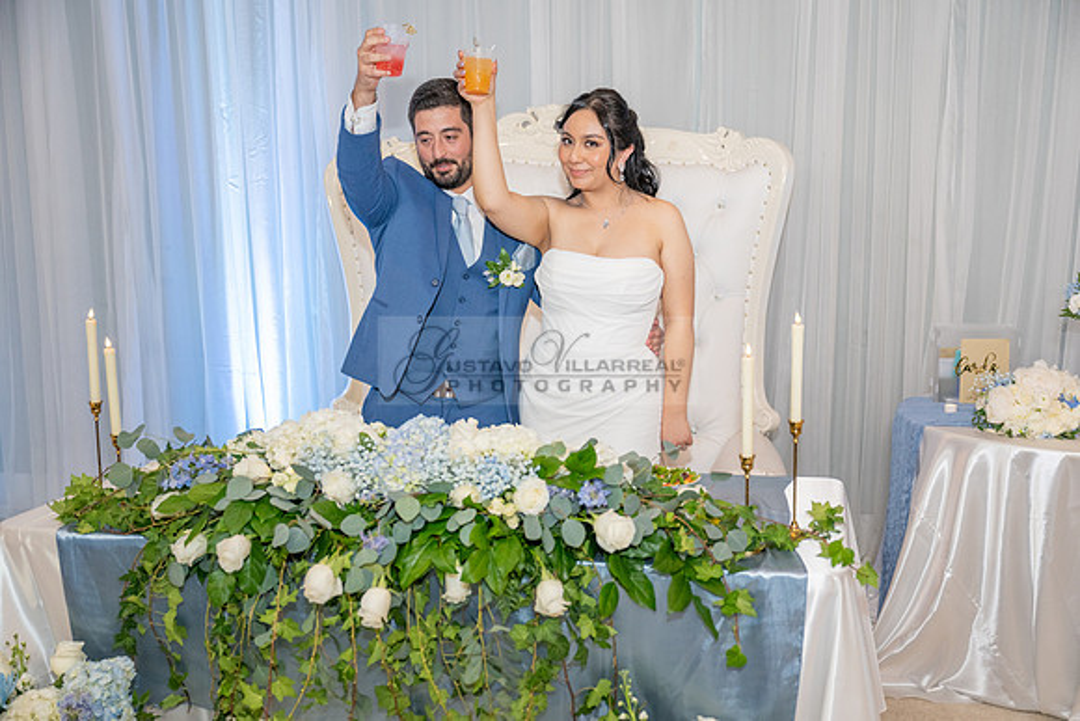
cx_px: 540
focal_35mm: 37
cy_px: 360
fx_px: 1110
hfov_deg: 51.9
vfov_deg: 36.0
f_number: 2.8
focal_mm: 37
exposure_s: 1/160
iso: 1000
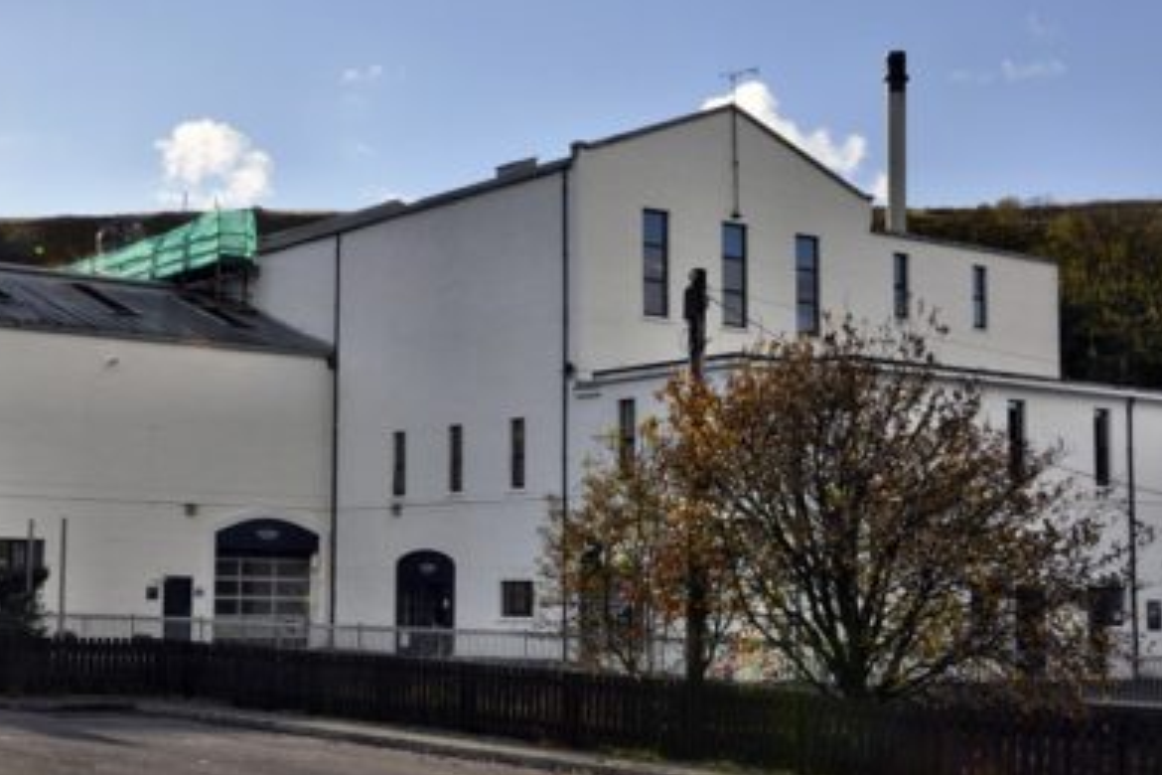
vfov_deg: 23.0
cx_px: 334
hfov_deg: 33.4
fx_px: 1904
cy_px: 413
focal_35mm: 59
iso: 200
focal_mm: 24
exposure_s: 1/200
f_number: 14
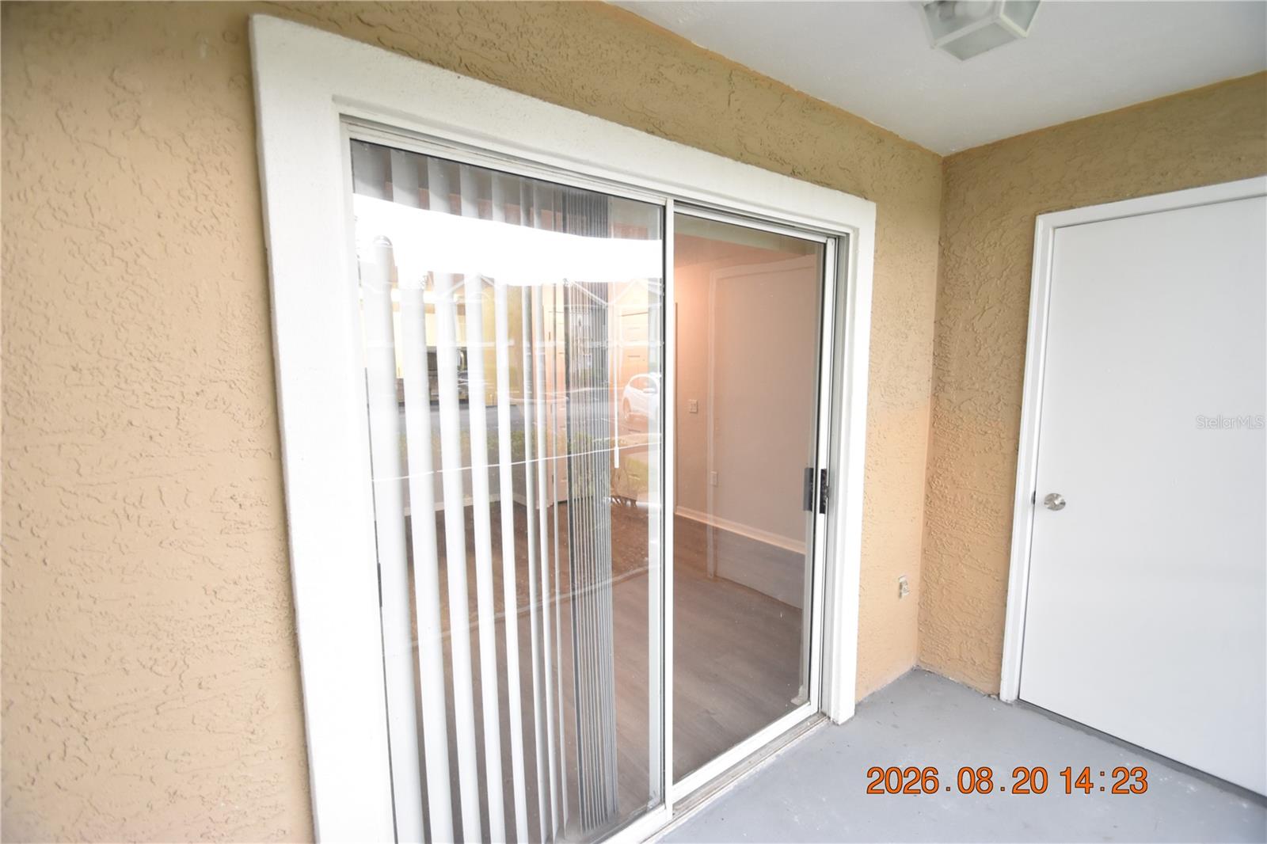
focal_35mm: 15
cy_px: 422
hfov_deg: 100.4
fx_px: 528
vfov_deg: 77.3
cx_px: 634
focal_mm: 10
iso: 1000
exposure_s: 1/60
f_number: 3.5
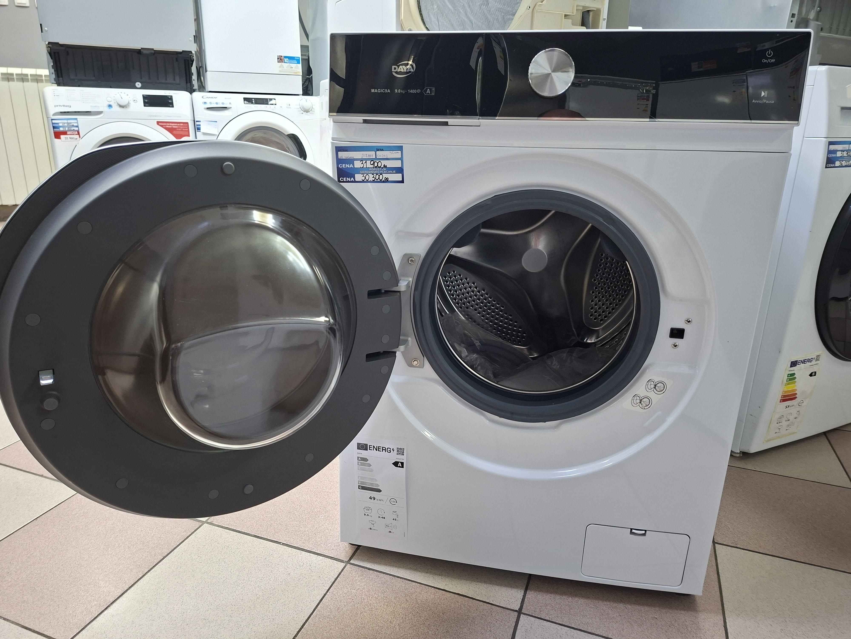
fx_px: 565
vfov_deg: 58.9
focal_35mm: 23
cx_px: 426
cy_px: 320
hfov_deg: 73.9
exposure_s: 1/33
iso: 250
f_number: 1.8
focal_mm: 5.54
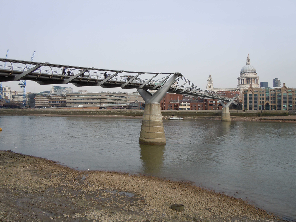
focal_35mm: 30
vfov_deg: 46.8
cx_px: 148
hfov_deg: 60.0
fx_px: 257
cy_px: 111
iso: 100
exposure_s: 1/800
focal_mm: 5.4
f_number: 3.5
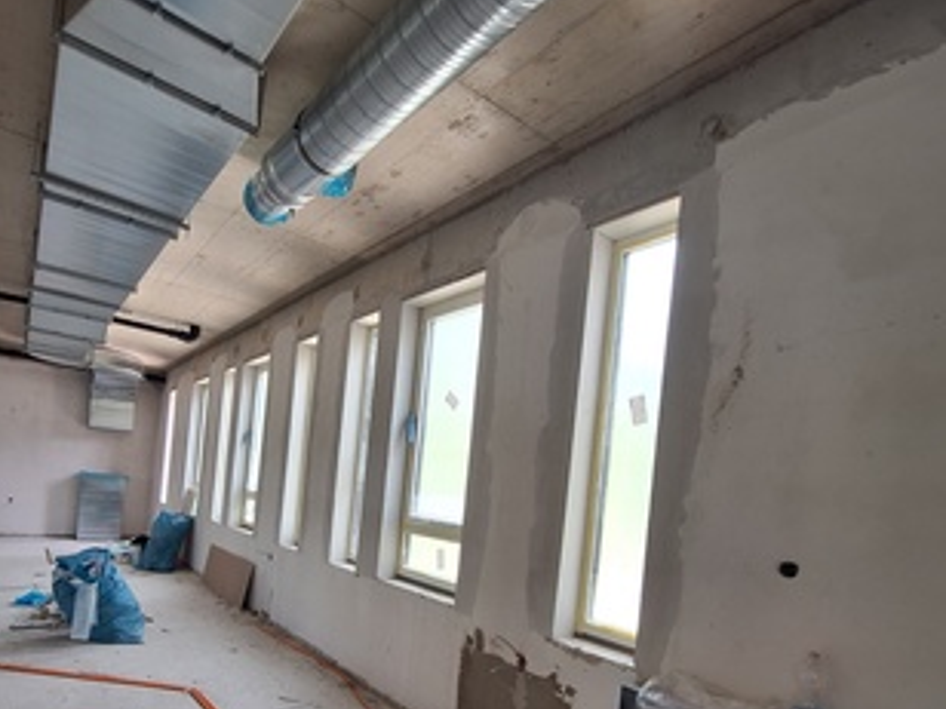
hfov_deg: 83.9
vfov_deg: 65.6
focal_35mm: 19
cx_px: 393
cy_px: 506
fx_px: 519
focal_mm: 1.74
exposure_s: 1/60
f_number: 2.2
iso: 50
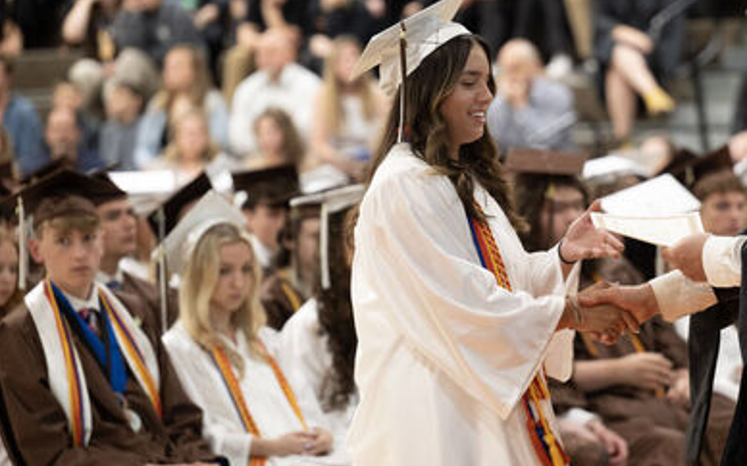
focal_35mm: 194
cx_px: 569
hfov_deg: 10.8
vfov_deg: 6.8
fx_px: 3947
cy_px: 183
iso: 1600
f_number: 2.8
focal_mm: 120
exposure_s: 1/100
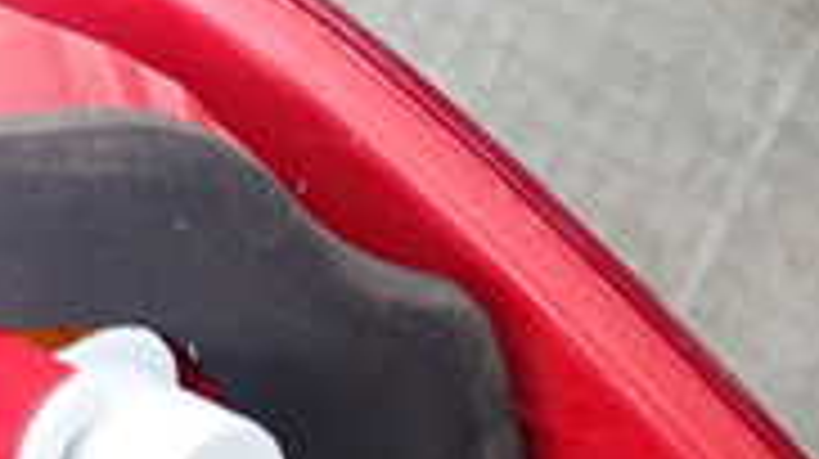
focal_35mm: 108
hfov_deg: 18.7
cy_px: 666
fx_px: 2343
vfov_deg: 10.8
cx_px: -176
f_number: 2.3
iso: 250
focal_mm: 5.4
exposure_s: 1/30
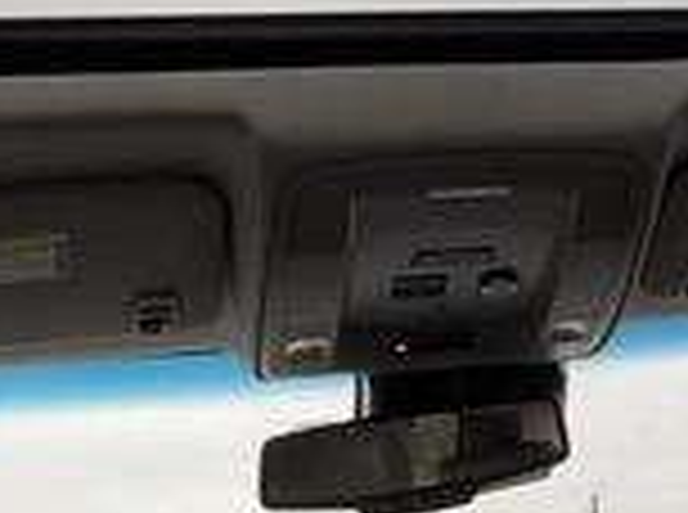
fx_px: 1507
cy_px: -72
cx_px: 625
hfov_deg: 24.9
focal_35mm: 76
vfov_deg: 18.5
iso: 20
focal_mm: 3
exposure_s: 1/177
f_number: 1.8
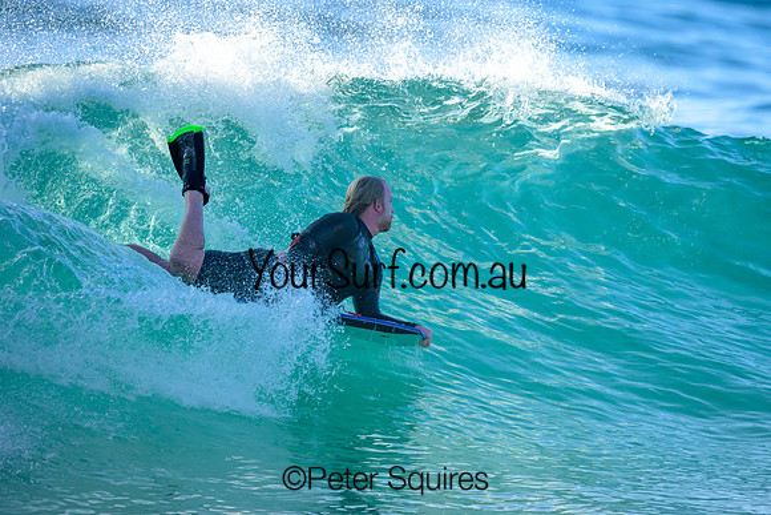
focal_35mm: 985
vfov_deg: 1.4
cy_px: 238
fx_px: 21110
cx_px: 430
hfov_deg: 2.1
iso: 800
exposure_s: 1/2500
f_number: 6.3
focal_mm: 800
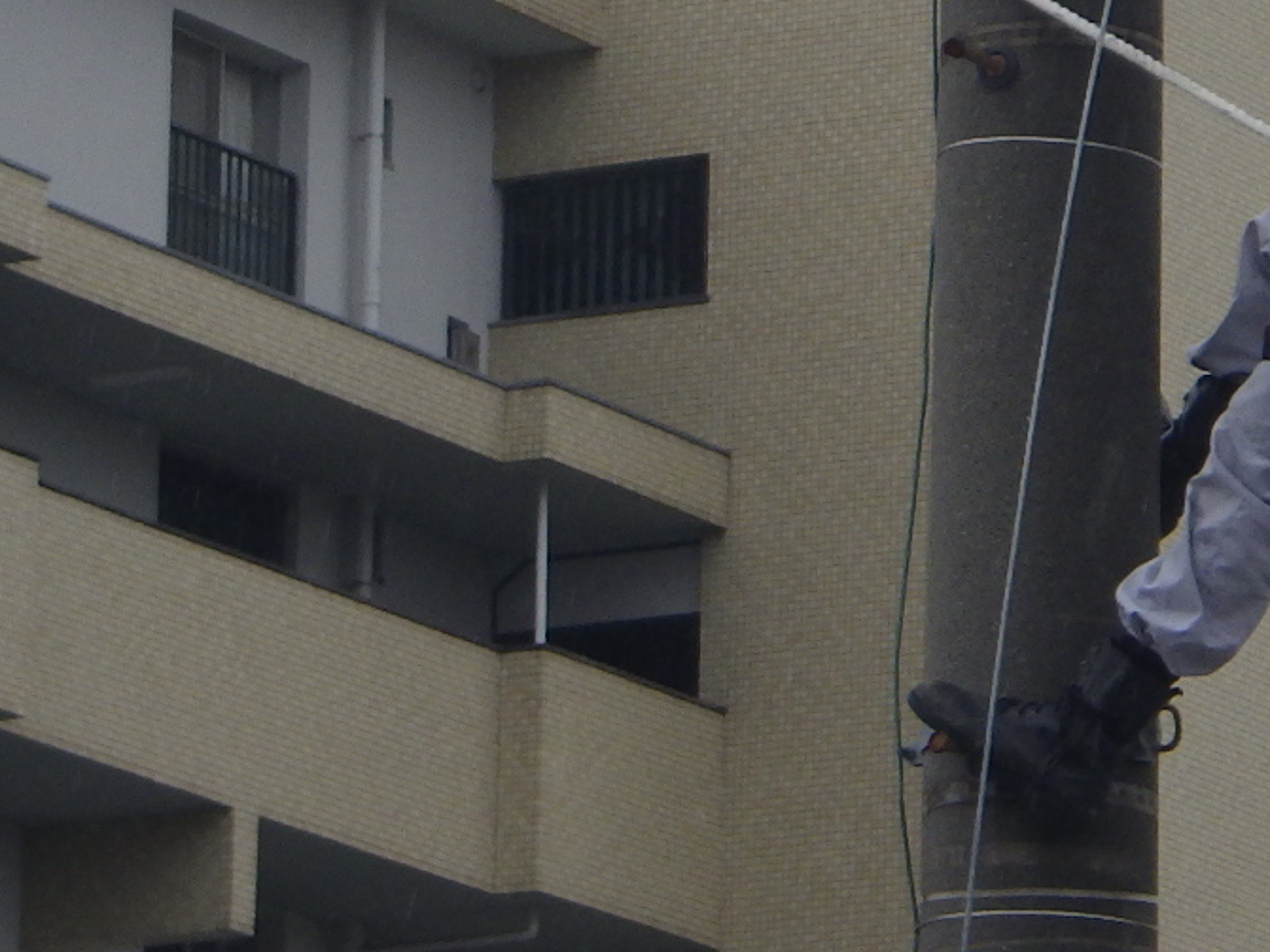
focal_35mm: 351
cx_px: 1215
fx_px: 12875
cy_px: -97
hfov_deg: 5.6
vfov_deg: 4.2
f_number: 5.2
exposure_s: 1/320
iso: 125
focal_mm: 20.6
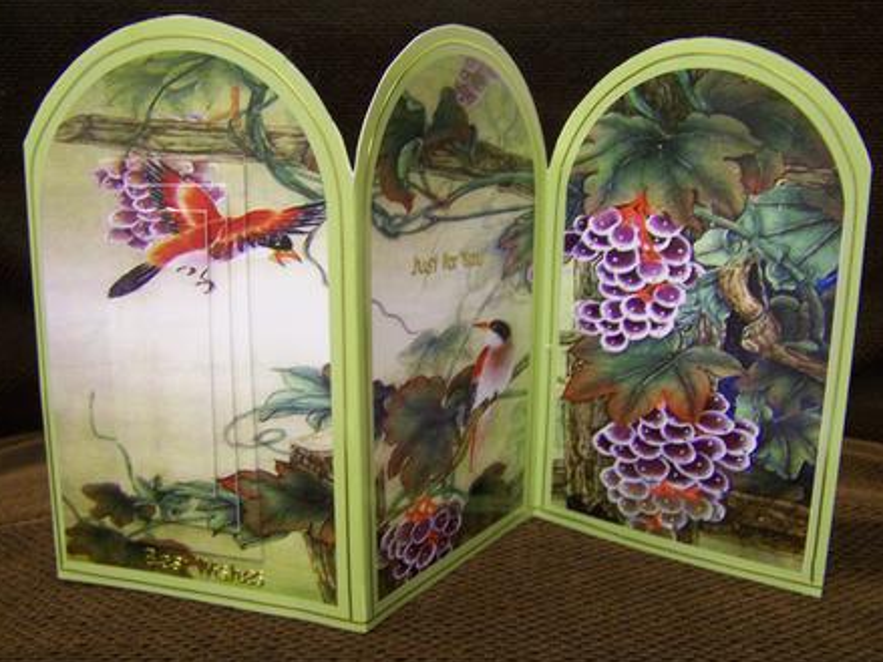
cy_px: 330
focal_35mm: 39
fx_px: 995
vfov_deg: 36.8
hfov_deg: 47.9
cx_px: 438
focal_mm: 6.3
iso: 160
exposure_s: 1/13
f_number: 2.8
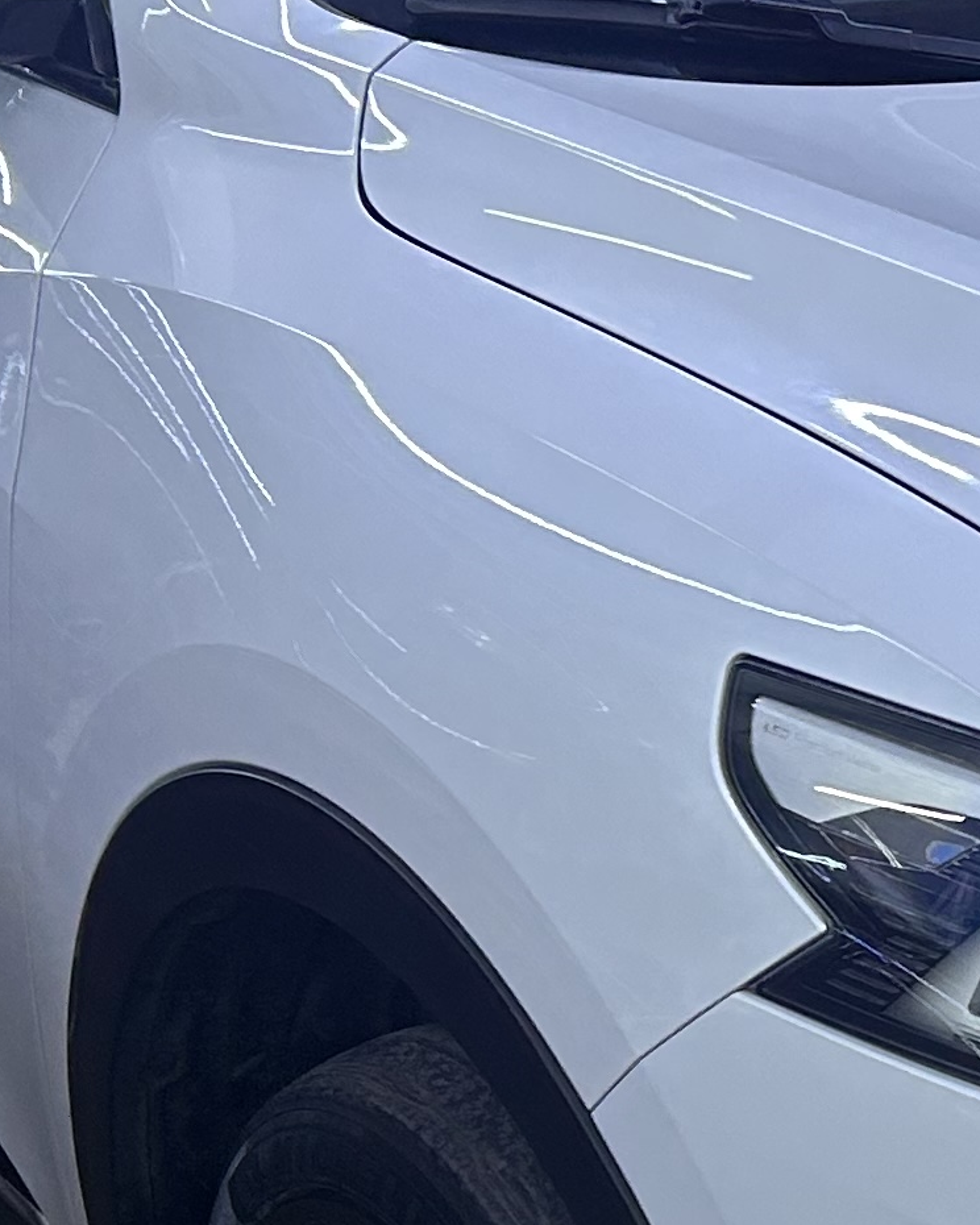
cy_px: 883
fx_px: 3988
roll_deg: +0.2
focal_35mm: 110
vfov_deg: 17.4
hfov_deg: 13.4
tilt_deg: -19.3
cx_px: 1376
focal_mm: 5.7
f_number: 1.5
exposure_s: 1/50
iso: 100
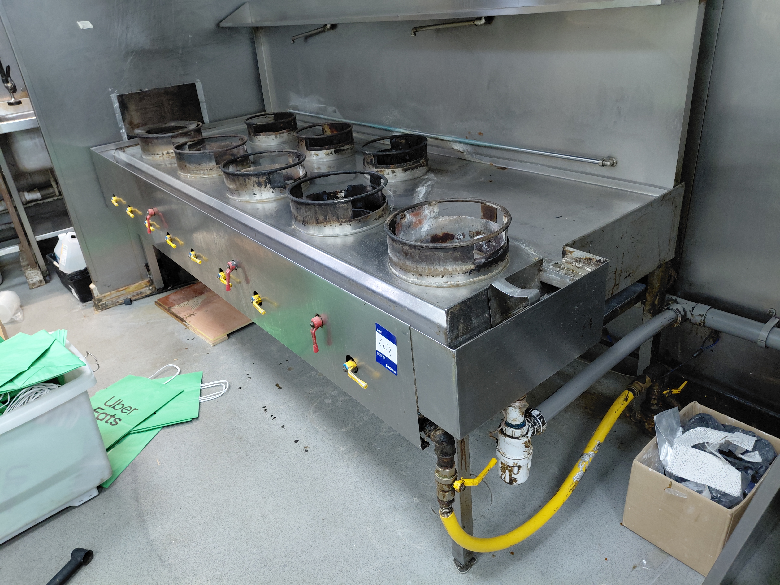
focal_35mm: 25
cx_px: 390
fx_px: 563
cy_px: 292
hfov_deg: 69.4
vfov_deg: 54.9
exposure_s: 1/60
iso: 250
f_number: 1.8
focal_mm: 4.69
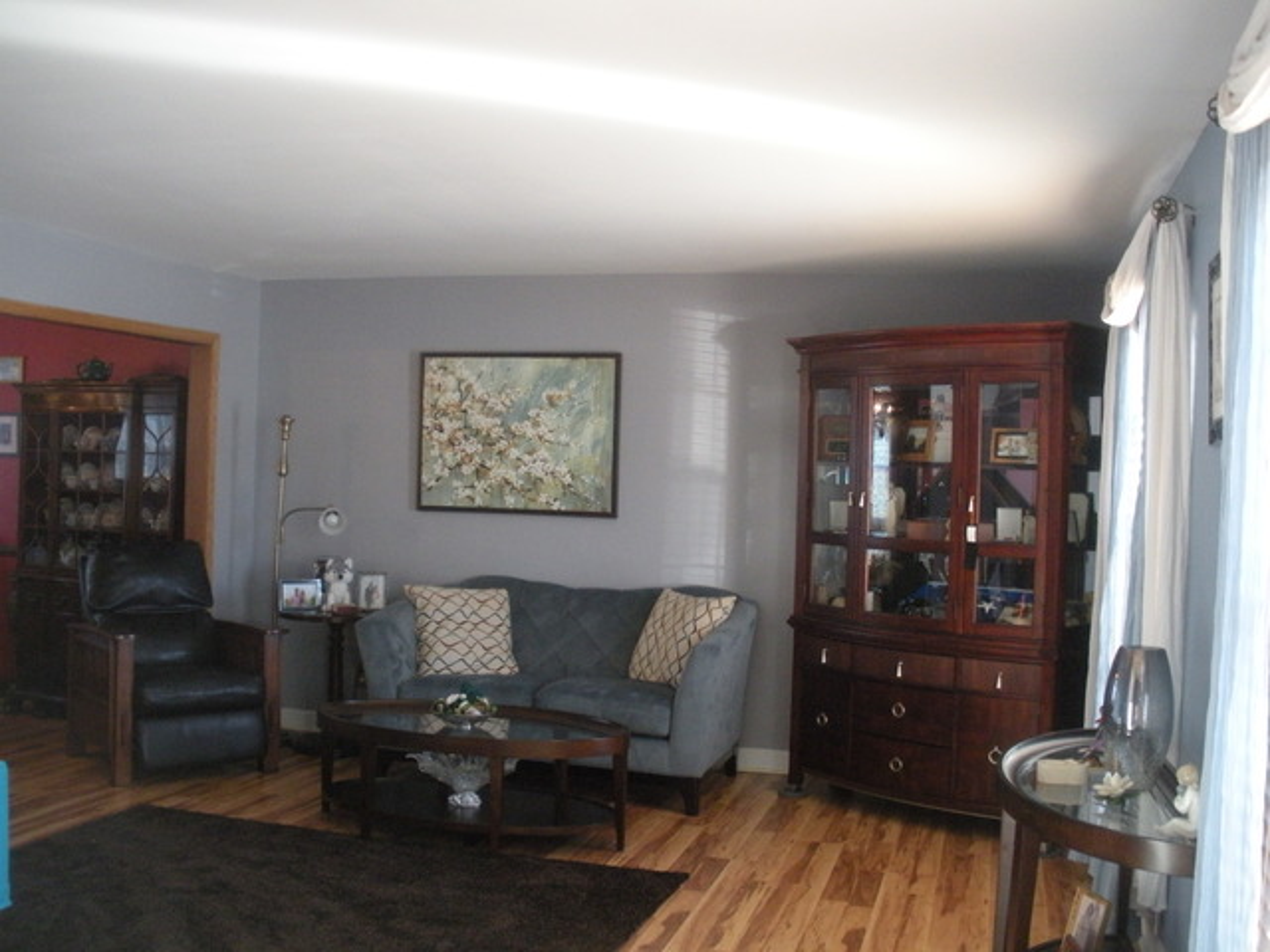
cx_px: 635
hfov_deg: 51.4
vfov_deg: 39.7
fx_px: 1321
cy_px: 476
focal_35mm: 36
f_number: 3.5
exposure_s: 1/44
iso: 400
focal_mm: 6.3
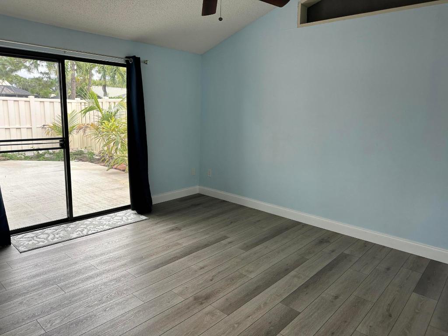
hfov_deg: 71.6
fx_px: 311
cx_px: 224
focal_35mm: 24
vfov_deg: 56.8
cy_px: 168
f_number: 1.78
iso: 80
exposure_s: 1/120
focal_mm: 6.86
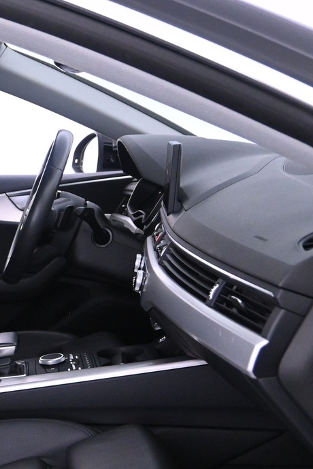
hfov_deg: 19.7
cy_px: 347
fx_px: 803
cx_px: -129
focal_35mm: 62
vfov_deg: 32.0
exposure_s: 1/30
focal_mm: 17.5
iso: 3200
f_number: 3.5
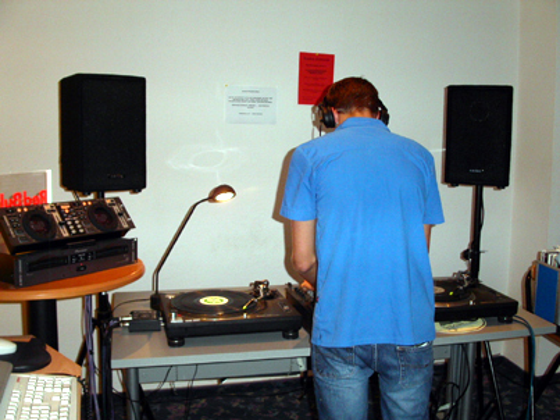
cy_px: 210
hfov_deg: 49.0
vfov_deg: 37.7
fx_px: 615
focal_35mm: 38
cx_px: 280
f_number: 2.8
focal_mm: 7.8
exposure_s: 1/30
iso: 200
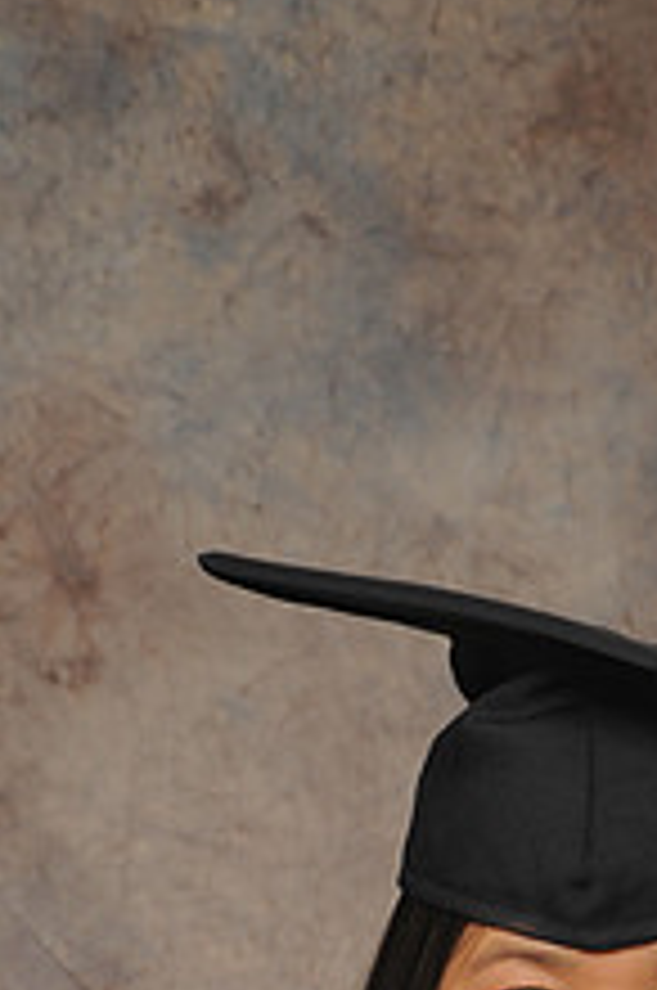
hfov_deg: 4.6
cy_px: 1233
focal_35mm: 296
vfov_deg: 6.9
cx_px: 574
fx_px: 8137
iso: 200
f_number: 5.6
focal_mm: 75
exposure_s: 1/60
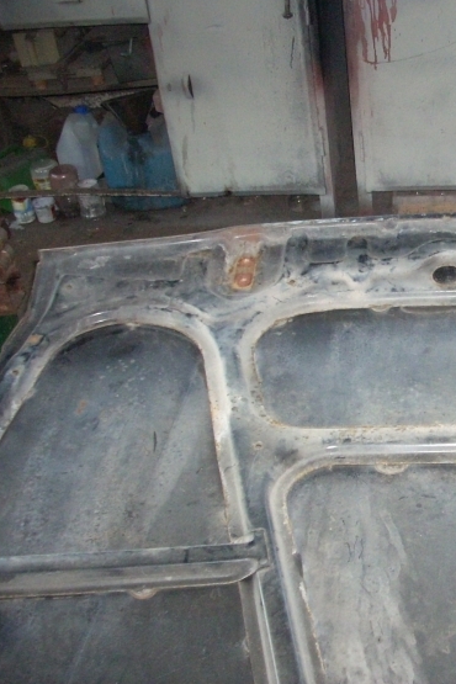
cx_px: 451
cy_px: 338
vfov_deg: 38.2
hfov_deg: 24.8
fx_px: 988
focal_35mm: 52
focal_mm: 6.2
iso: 400
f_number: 2.8
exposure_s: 1/60
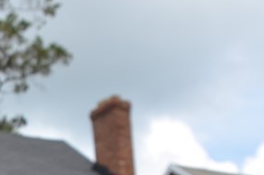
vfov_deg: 8.1
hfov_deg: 12.0
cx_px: -144
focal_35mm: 163
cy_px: 299
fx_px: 1193
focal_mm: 28
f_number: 7.1
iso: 100
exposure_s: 1/250
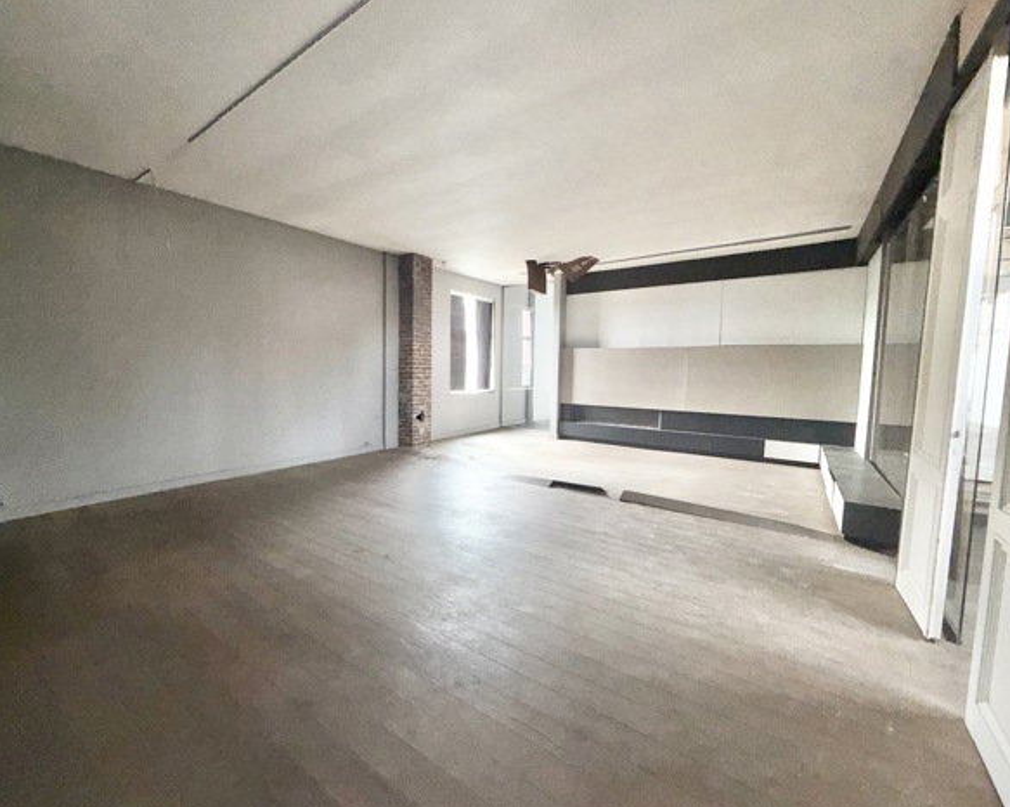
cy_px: 400
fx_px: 448
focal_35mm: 15
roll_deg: -0.3
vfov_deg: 84.0
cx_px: 469
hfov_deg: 96.7
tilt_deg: -3.7
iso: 100
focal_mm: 2.22
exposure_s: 1/60
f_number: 2.2
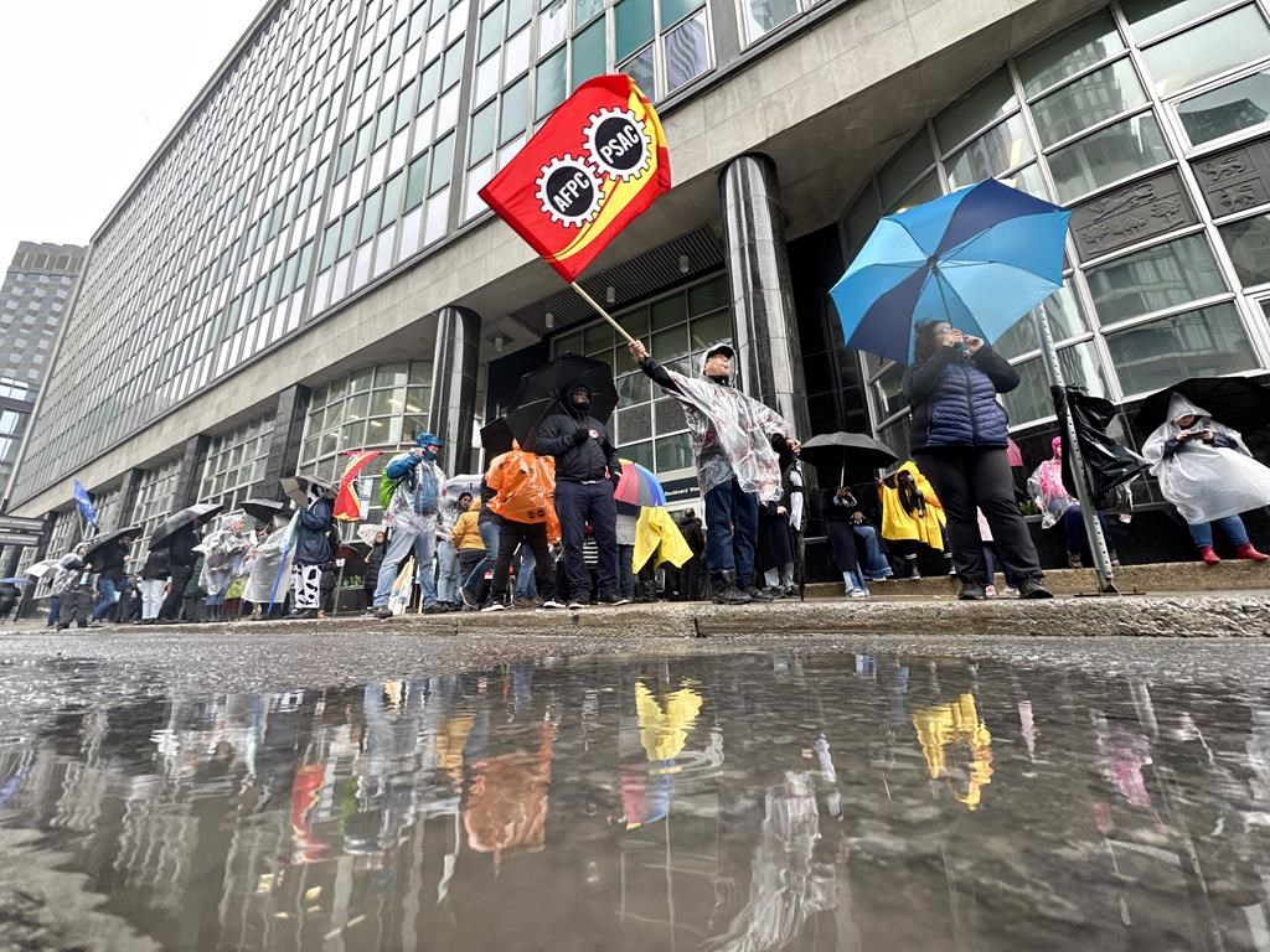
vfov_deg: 85.7
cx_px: 635
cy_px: 476
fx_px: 514
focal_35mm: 14
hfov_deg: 102.1
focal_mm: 2.22
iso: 50
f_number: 2.2
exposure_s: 1/100
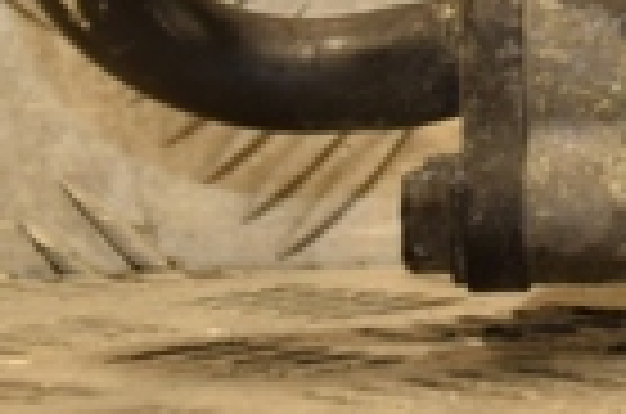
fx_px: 6246
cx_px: 1288
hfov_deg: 5.6
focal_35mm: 360
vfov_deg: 3.8
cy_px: -454
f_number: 5
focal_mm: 52
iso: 800
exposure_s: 1/125
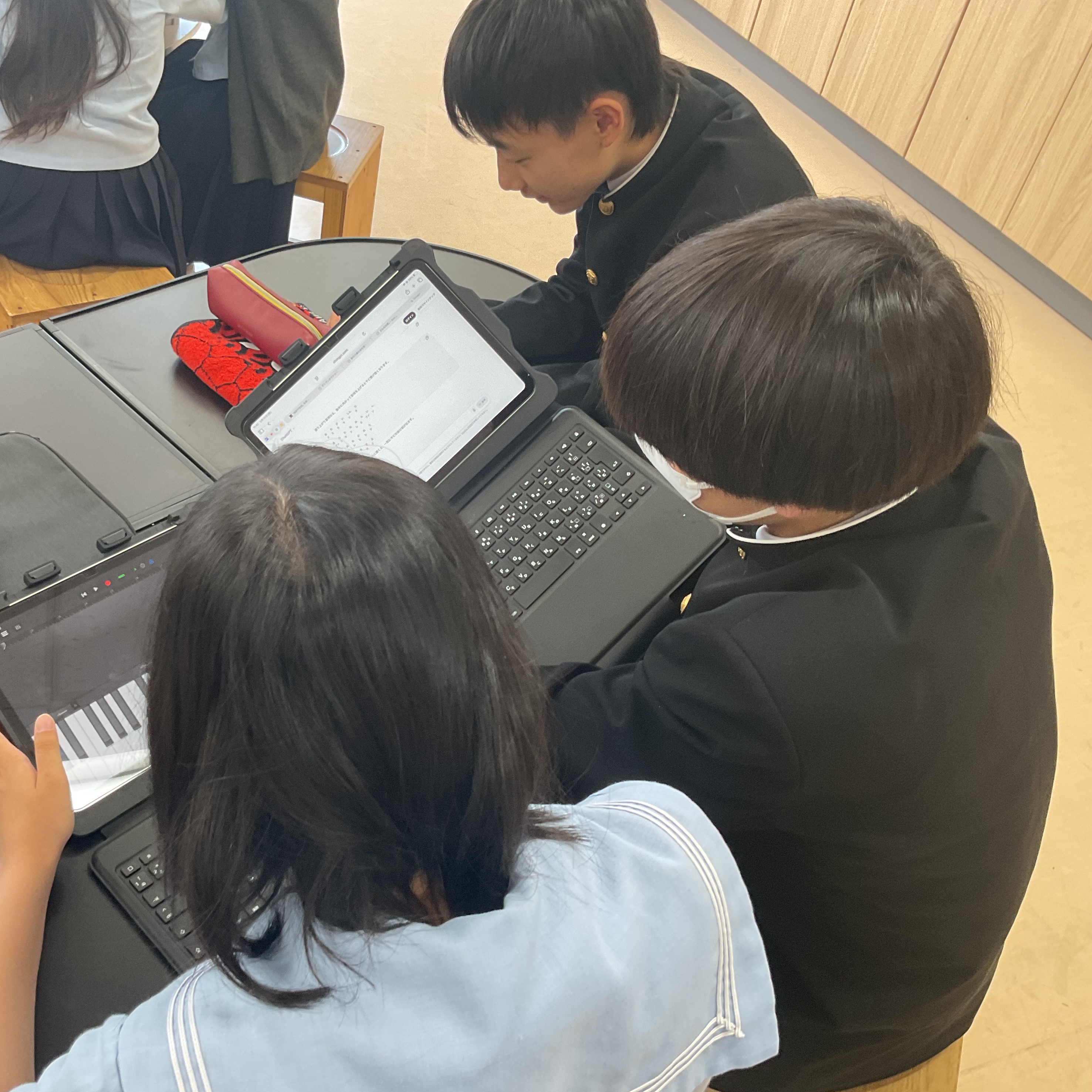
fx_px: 1249
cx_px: 396
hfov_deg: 46.7
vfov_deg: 47.2
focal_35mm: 35
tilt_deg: -45.9
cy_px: 552
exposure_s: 1/60
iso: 40
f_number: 1.8
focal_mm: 3
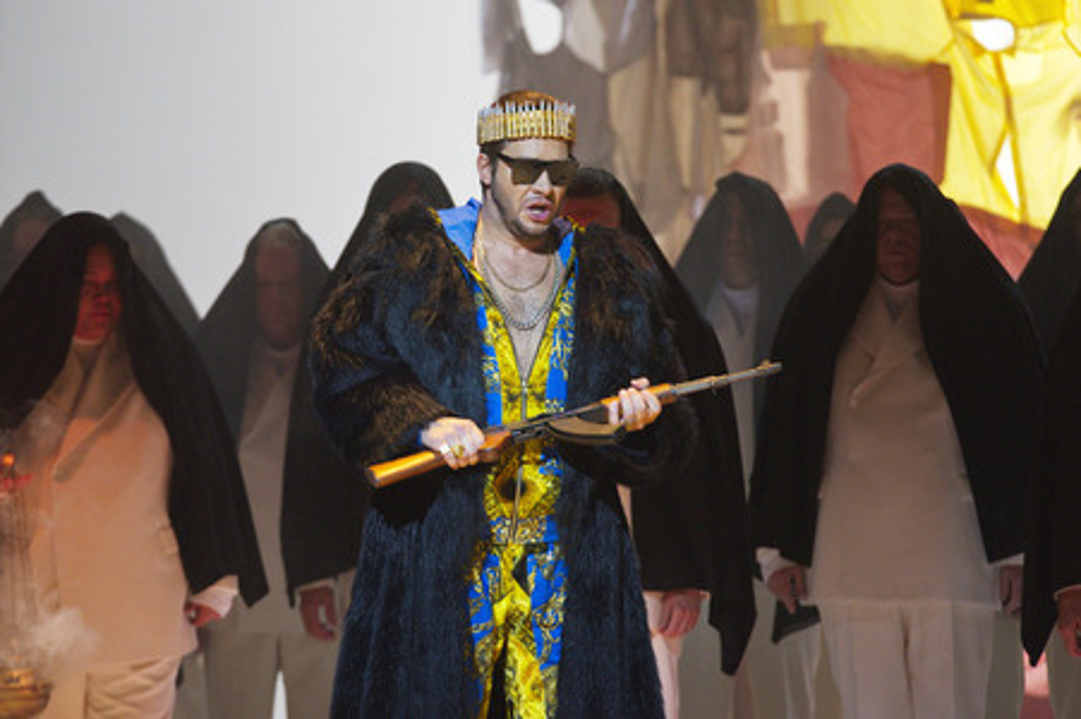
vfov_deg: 4.6
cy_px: 360
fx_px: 9001
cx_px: 540
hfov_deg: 6.9
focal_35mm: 300
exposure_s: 1/400
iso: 1600
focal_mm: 300
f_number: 4
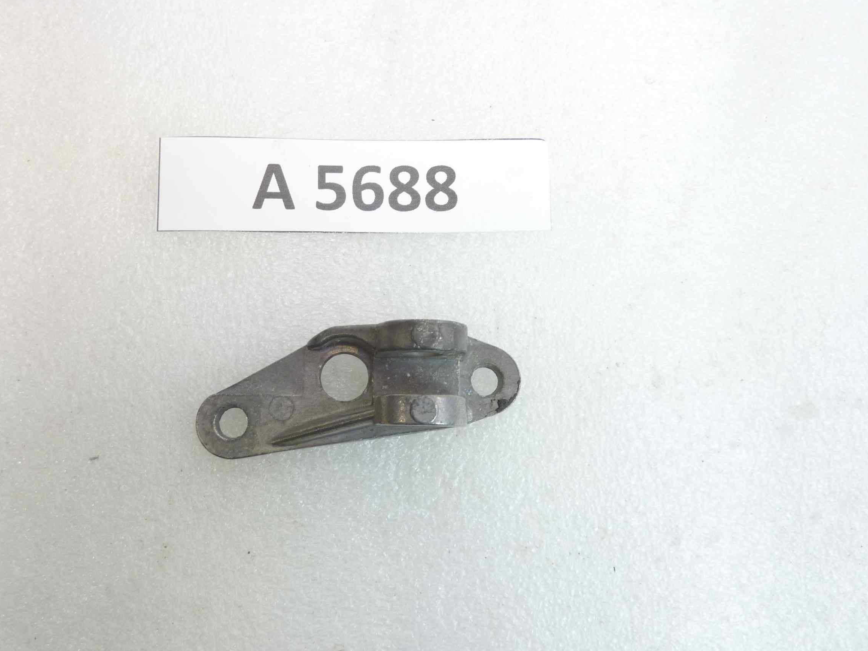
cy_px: 316
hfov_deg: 63.3
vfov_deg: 49.7
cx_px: 387
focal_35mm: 28
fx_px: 702
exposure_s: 1/15
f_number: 3.3
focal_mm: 4.1
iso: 80
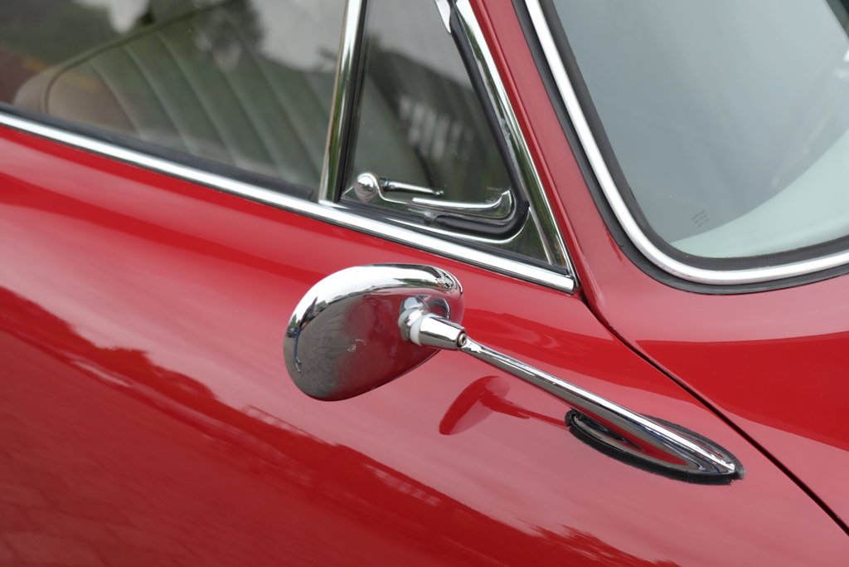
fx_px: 1061
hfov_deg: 43.6
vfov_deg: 29.9
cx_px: 424
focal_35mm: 45
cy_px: 284
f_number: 3.6
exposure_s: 1/105
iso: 200
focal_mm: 30.2
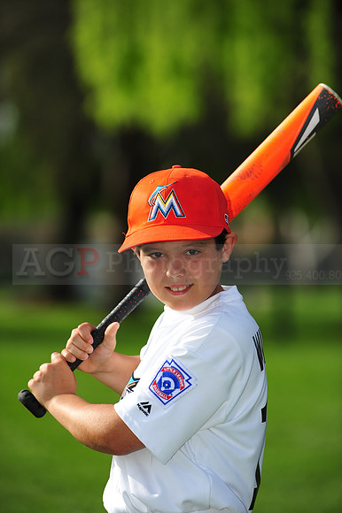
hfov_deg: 6.9
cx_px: 171
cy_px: 256
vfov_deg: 10.3
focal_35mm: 200
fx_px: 2853
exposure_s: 1/1600
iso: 200
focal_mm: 200
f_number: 4.5
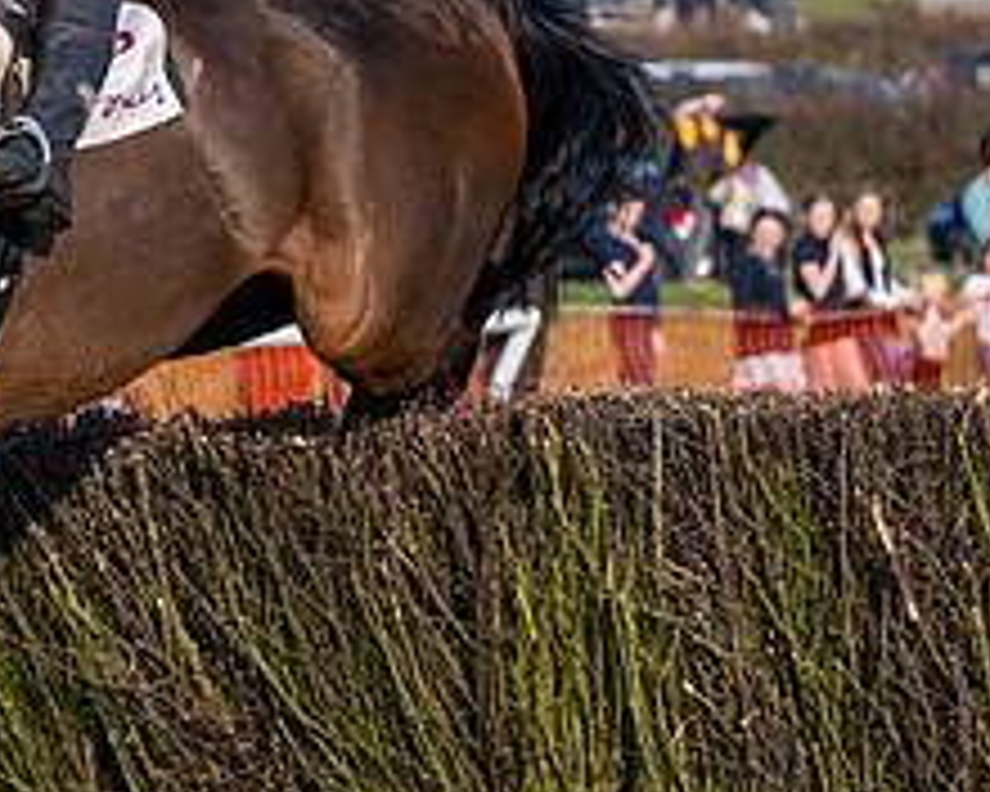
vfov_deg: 6.2
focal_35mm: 248
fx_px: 7266
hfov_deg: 7.7
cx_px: -319
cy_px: 148
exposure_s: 1/5000
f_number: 2.8
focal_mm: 70
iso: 400
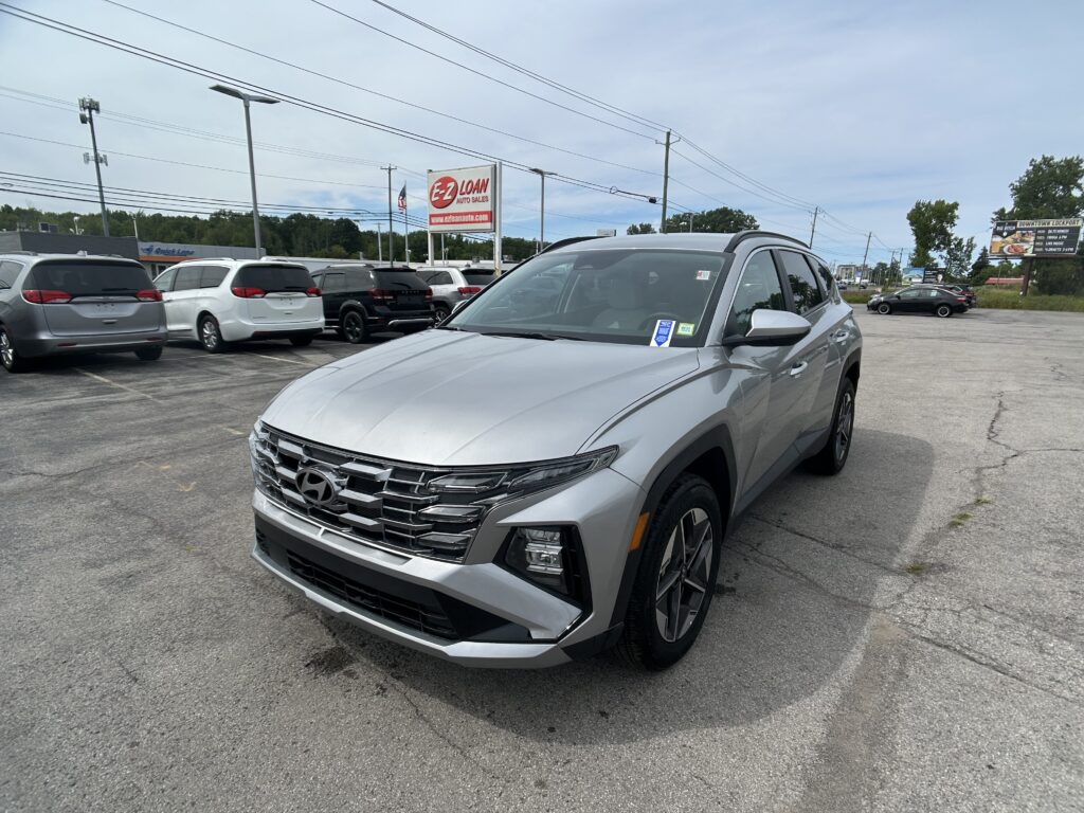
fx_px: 814
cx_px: 542
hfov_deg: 67.3
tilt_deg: -12.6
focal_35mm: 26
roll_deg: -1.8
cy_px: 406
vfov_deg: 53.1
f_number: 1.5
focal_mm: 5.7
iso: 50
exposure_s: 1/5319
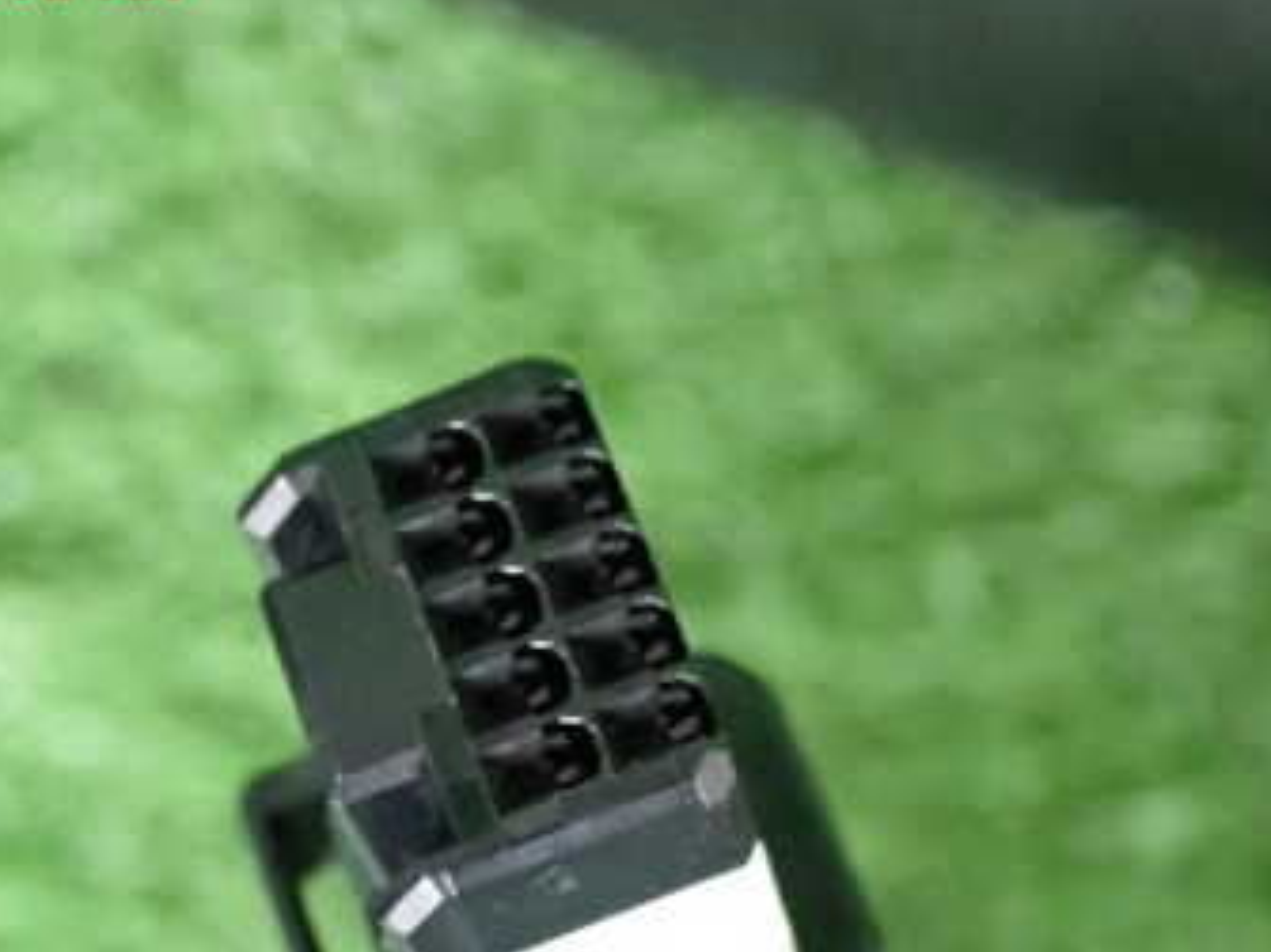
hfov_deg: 17.7
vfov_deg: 13.3
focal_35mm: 111
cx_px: 630
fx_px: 4074
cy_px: 778
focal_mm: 11.09
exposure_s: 1/125
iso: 3200
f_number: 3.6
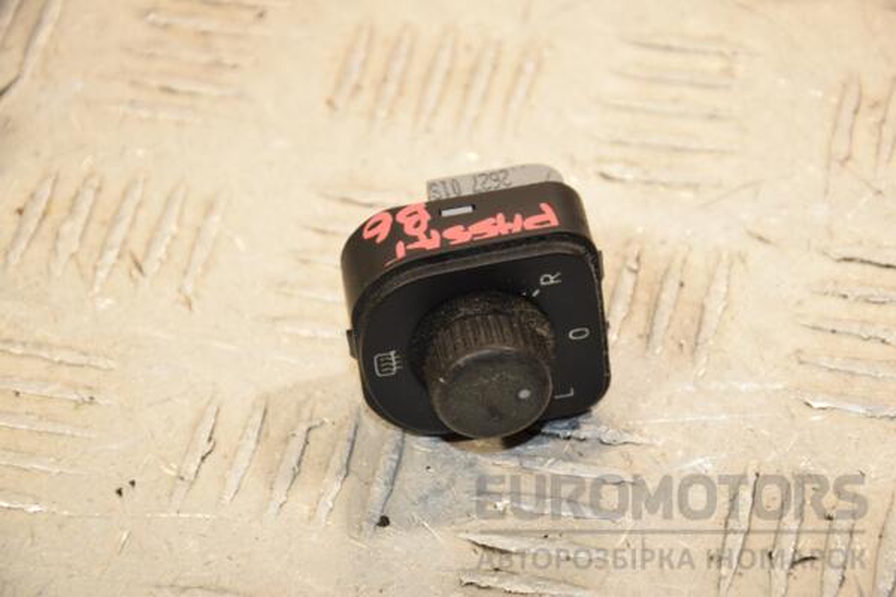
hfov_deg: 13.0
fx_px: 3920
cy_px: 298
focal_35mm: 158
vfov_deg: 8.7
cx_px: 448
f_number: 8
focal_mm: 105
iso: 800
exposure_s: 1/200
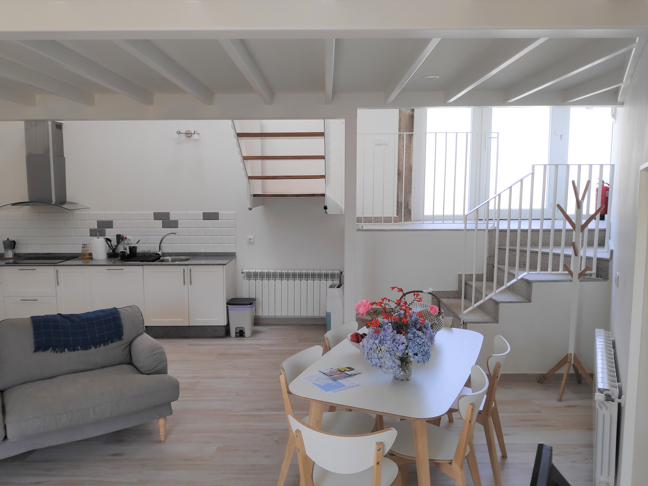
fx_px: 374
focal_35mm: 20
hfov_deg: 81.7
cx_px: 324
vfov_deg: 66.0
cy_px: 243
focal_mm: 3.94
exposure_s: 1/102
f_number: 1.9
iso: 100
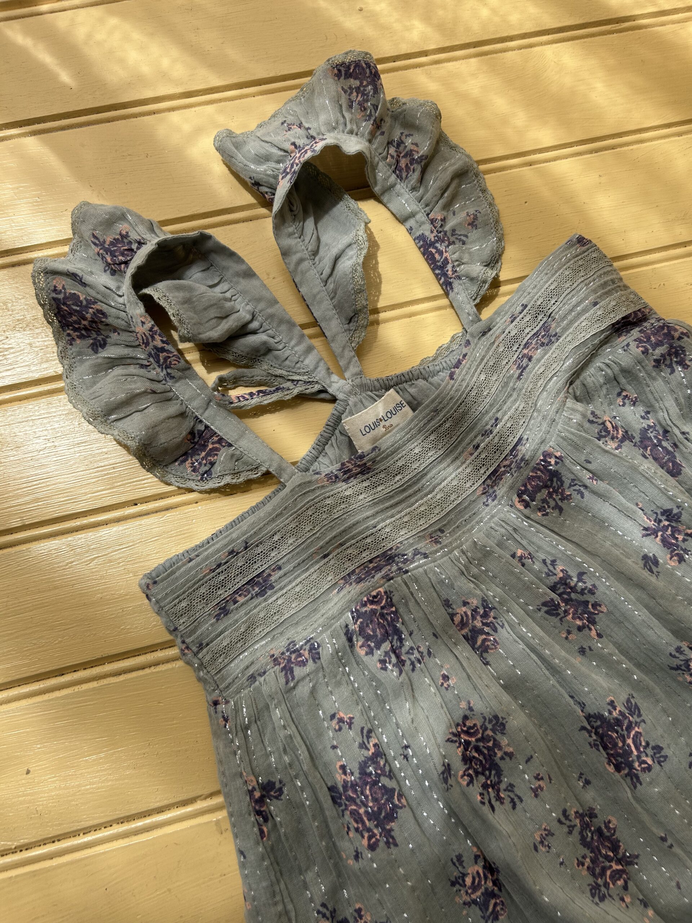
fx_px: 693
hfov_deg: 53.1
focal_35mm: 26
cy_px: 462
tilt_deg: -81.2
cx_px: 346
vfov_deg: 67.3
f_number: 1.5
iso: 50
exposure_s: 1/1280
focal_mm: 5.7
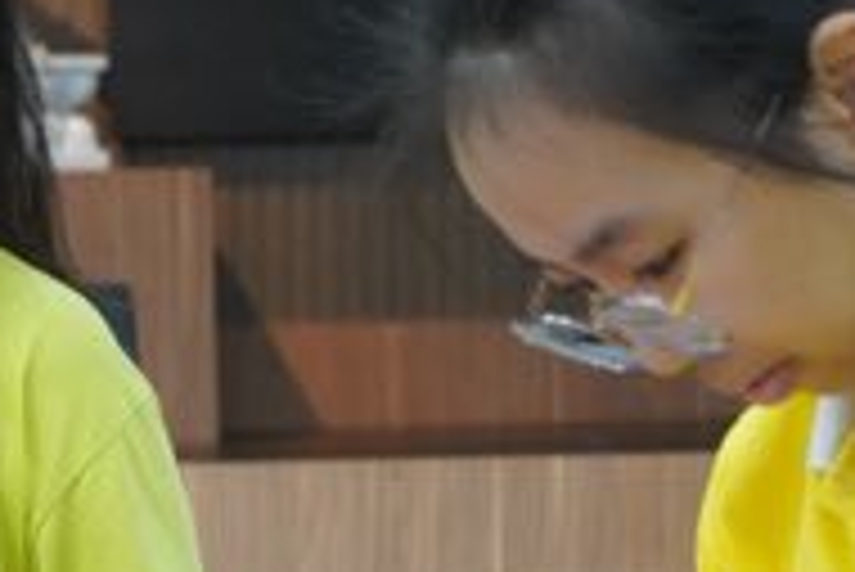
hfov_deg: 10.8
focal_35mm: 189
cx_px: 122
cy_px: 563
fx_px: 4492
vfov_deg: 7.3
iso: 5000
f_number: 5.6
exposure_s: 1/160
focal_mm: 50
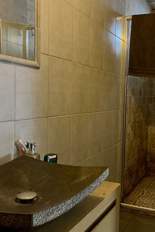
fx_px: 258
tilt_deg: -4.1
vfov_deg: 48.4
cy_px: 116
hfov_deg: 33.0
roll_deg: -1.4
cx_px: 109
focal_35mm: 40
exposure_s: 1/25
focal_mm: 5.1
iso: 500
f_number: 1.6
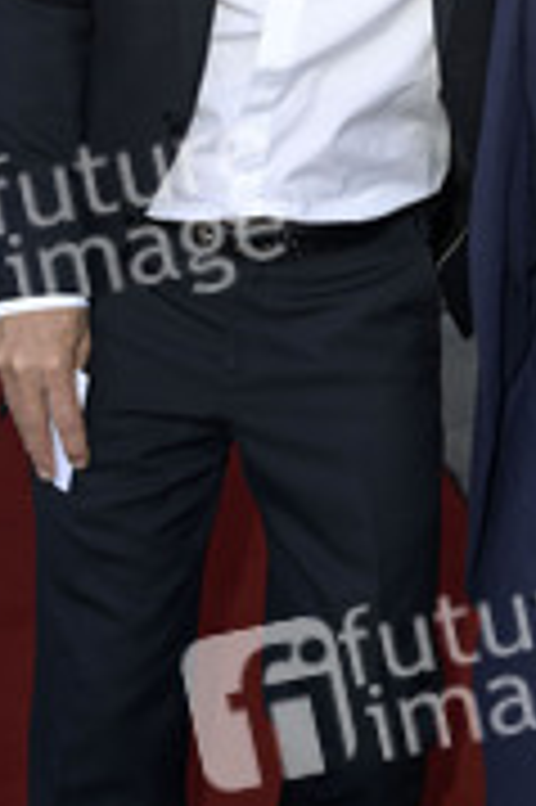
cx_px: 545
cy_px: 9
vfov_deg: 25.4
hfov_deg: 17.5
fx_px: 1700
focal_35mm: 76
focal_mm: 34
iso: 800
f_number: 5.6
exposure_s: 1/160
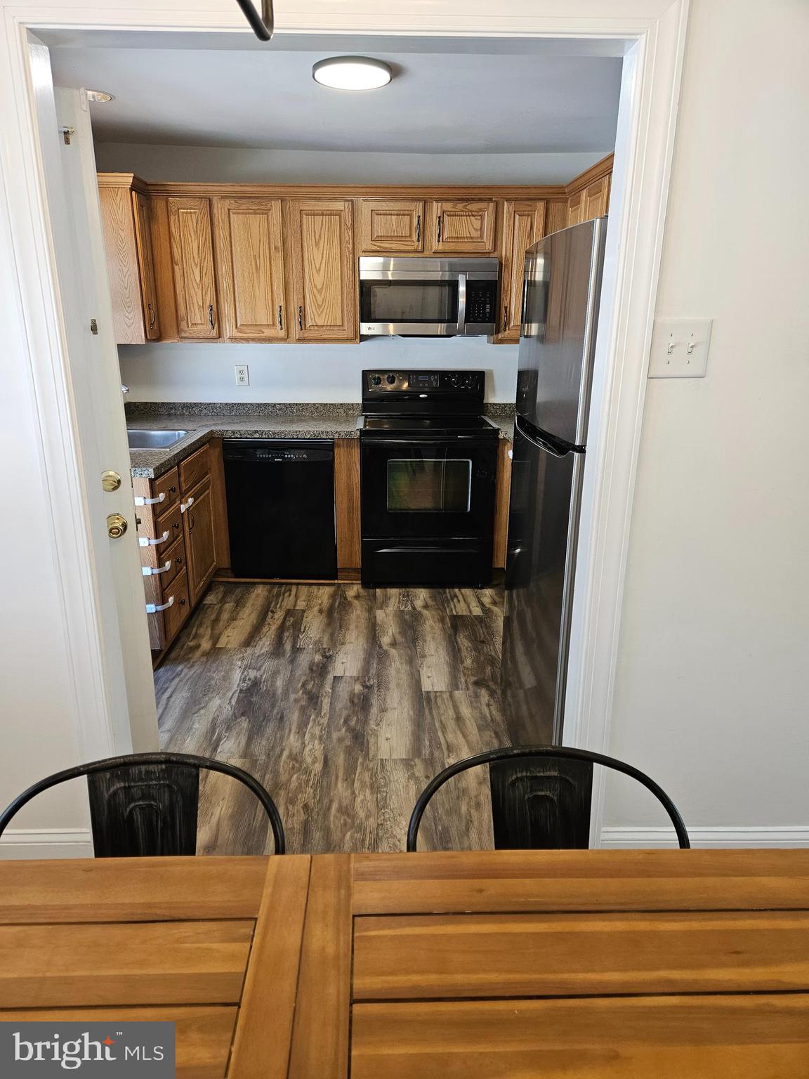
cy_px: 540
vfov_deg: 73.9
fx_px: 717
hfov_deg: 58.9
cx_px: 404
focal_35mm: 23
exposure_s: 1/120
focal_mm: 5.4
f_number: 1.8
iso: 160
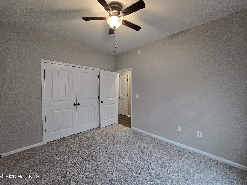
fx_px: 93
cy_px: 92
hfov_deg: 106.2
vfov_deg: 89.9
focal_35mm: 13
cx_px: 124
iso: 250
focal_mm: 2.2
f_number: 2.2
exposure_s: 1/60
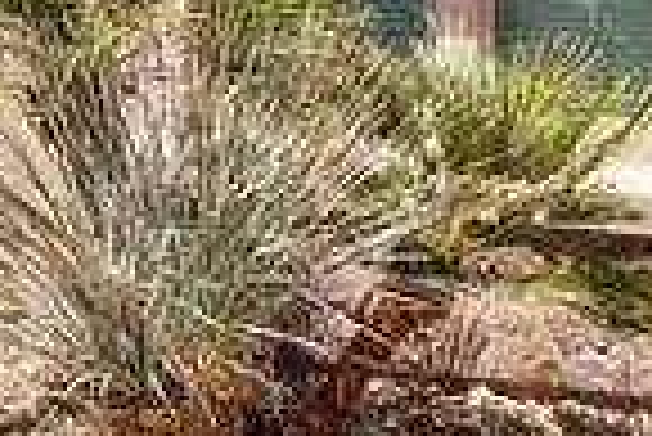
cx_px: -387
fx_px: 2810
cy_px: -310
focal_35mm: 155
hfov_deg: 12.5
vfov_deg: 8.6
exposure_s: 1/2000
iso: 140
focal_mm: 8.4
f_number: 2.8
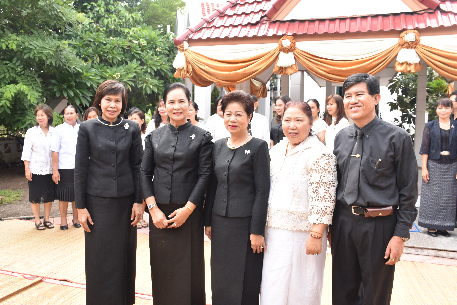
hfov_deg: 61.9
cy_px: 152
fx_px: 381
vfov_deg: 43.6
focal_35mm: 30
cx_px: 228
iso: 320
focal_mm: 20
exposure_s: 1/250
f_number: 8
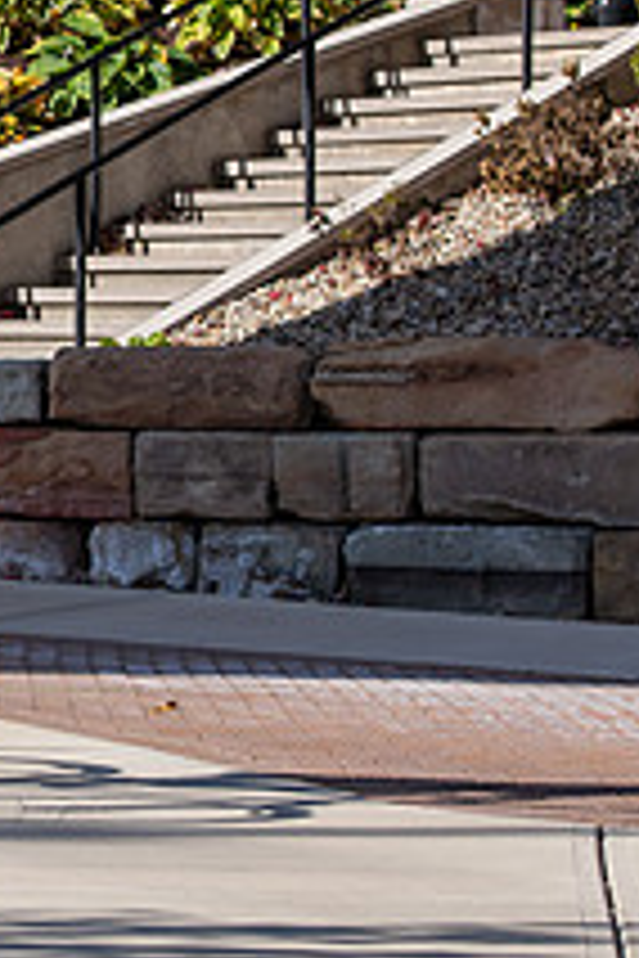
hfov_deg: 7.0
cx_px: -454
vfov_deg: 10.7
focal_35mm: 191
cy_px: 164
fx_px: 5085
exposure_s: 1/640
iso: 160
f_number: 5.6
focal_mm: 70
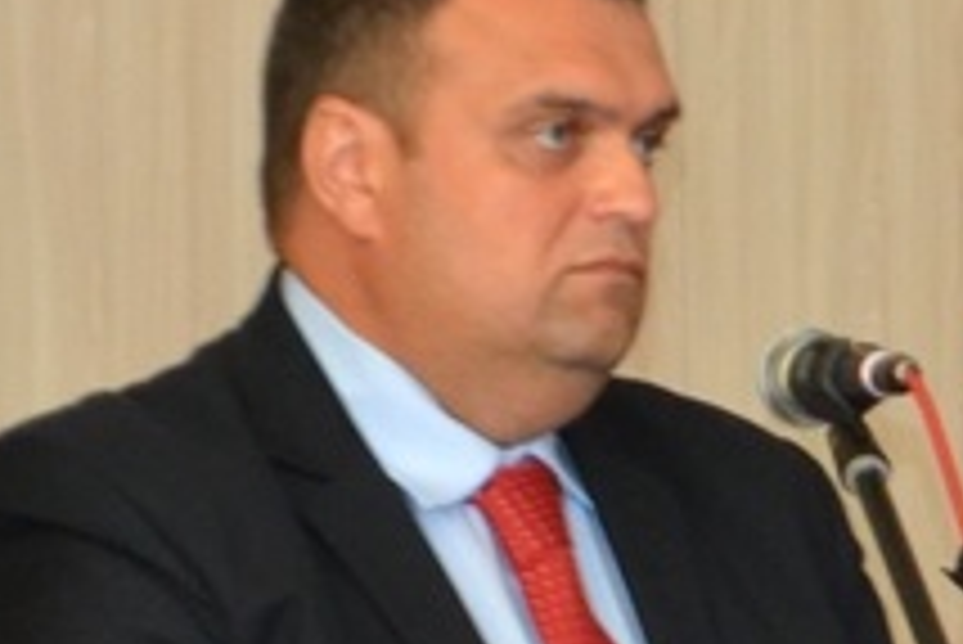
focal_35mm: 246
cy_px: 696
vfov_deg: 5.6
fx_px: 6598
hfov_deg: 8.3
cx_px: 1040
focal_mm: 55
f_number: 5.6
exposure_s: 1/60
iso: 2200
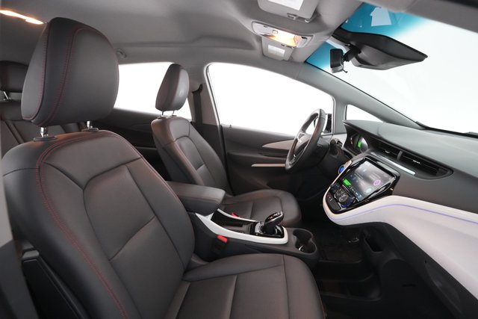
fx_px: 226
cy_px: 160
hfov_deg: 93.3
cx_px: 239
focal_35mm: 17
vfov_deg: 70.5
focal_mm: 17
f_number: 4.5
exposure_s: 1/100
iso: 6400
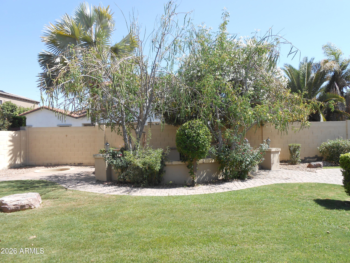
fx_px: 263
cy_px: 132
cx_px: 175
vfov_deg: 53.1
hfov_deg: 67.3
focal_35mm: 26
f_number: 3.5
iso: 80
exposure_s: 1/400
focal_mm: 4.6
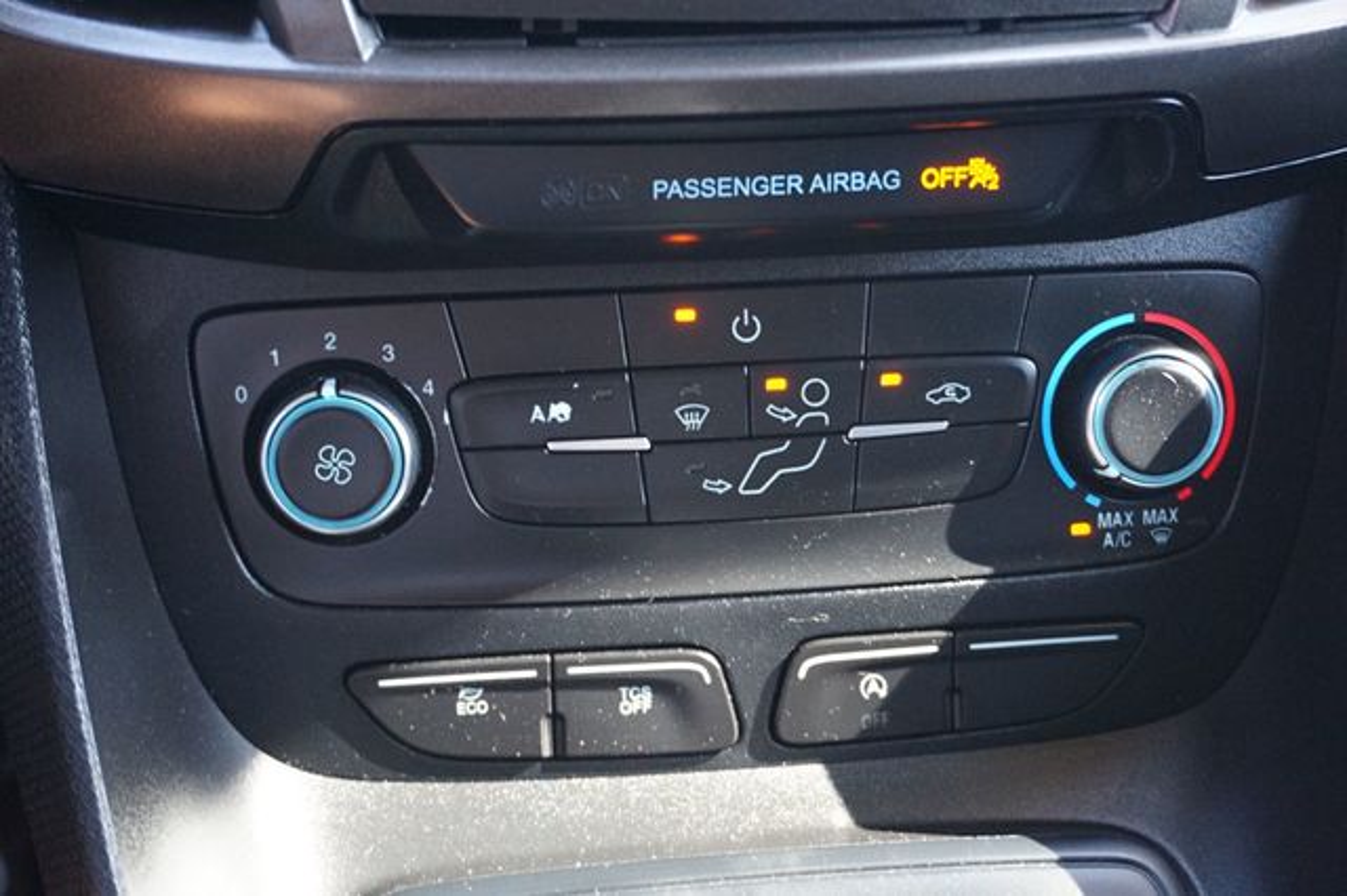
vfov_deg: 30.8
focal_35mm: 44
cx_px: 674
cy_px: 448
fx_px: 1627
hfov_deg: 45.0
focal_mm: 29
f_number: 4.5
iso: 2000
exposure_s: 1/60
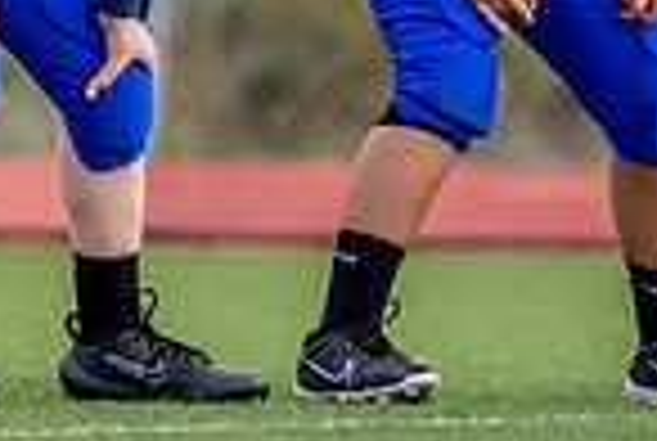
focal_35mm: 1401
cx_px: -574
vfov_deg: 1.0
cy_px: -398
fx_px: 25620
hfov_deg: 1.5
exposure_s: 1/2000
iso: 250
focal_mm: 200
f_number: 2.8
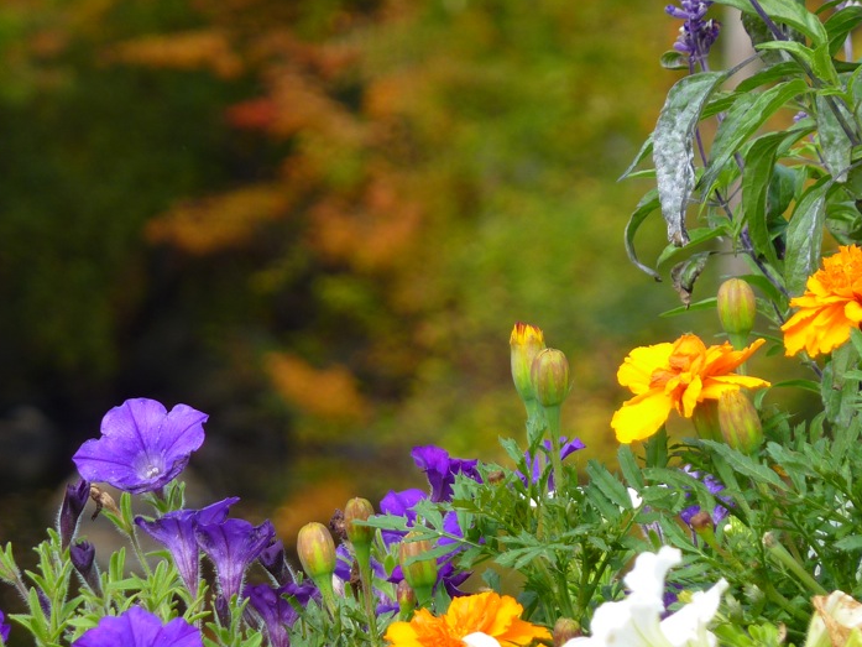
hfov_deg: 5.3
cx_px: 372
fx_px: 9290
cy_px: 458
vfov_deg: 4.0
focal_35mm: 373
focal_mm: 42.6
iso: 80
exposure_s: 1/160
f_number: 4.7
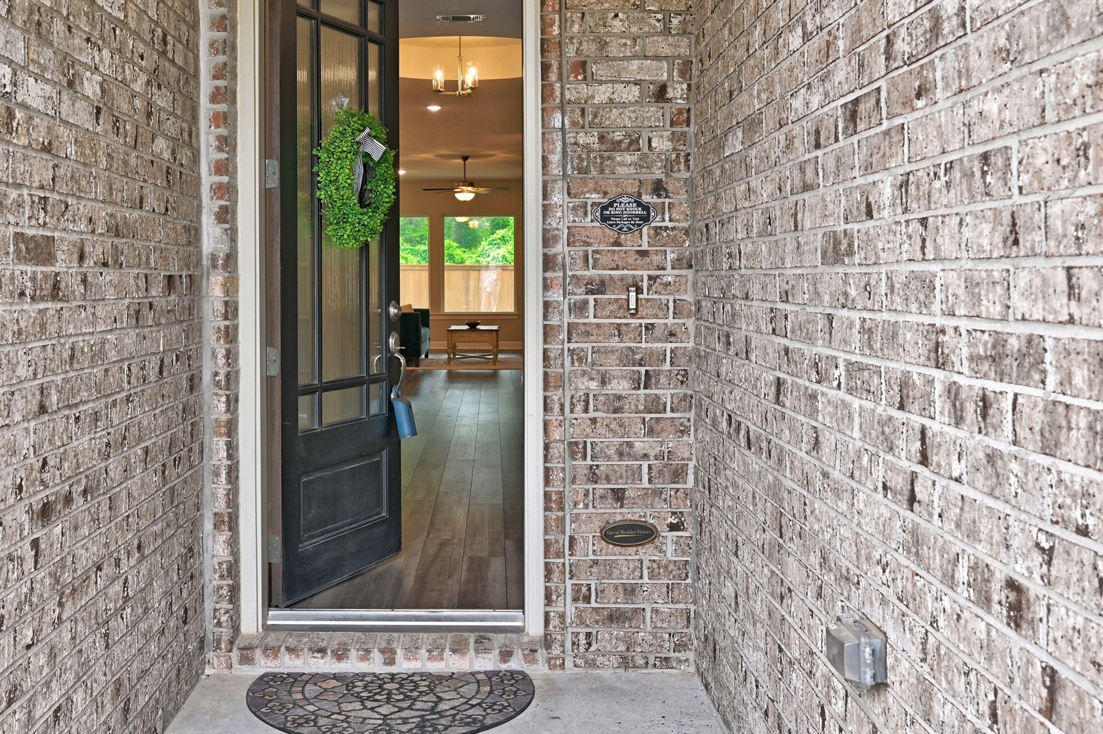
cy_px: 292
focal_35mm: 38
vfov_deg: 34.9
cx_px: 462
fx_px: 1164
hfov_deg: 50.5
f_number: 8
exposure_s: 1/30
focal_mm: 30
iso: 400
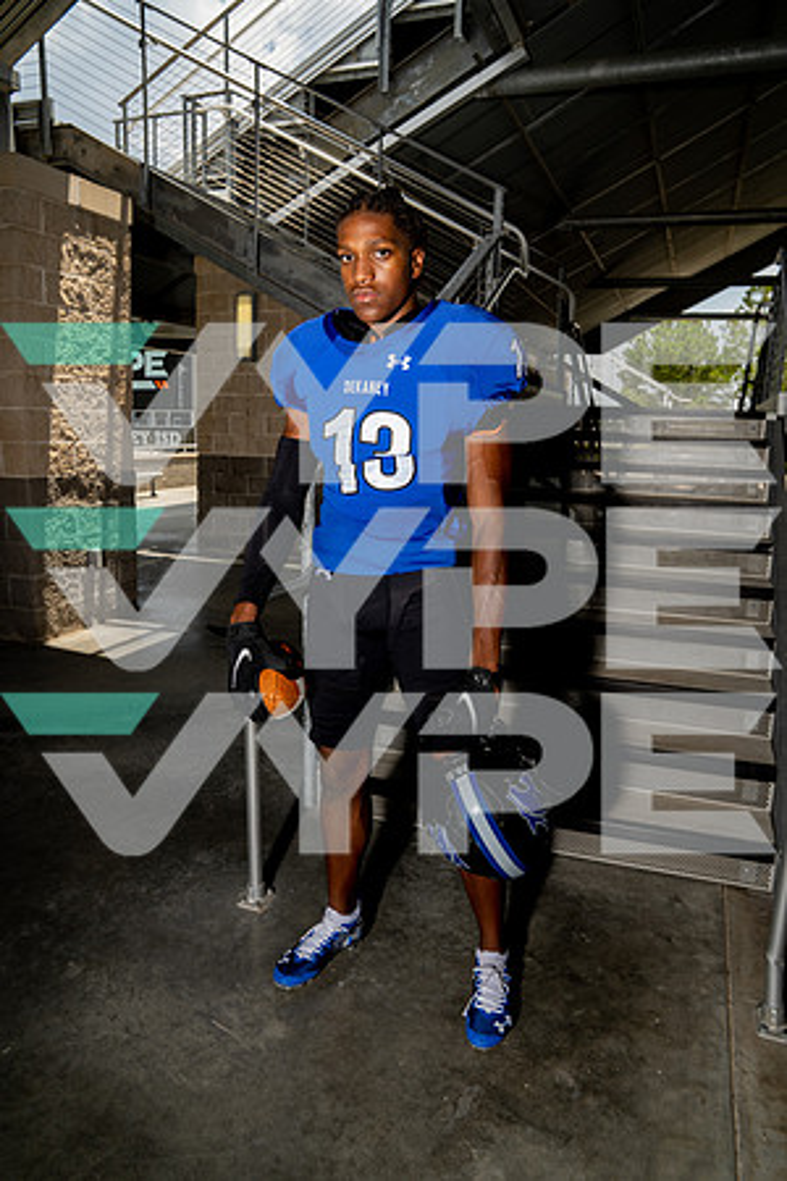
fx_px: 787
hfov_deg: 53.1
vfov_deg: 73.7
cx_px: 394
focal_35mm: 24
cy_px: 590
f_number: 6.3
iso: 100
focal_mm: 24
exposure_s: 1/250
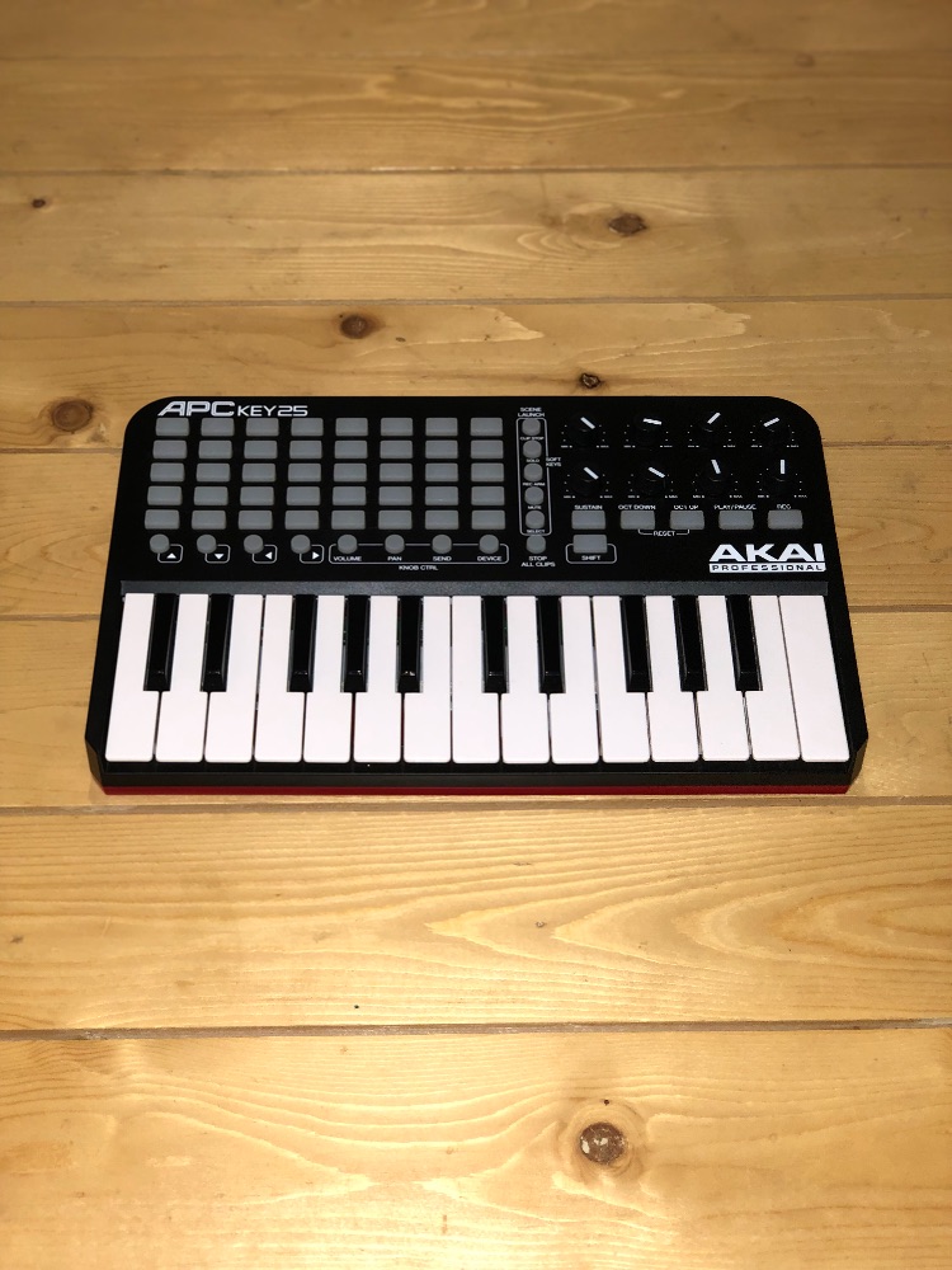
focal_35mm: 52
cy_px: 635
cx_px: 476
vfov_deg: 36.8
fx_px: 1907
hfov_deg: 28.0
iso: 50
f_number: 2.4
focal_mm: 6
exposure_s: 1/33
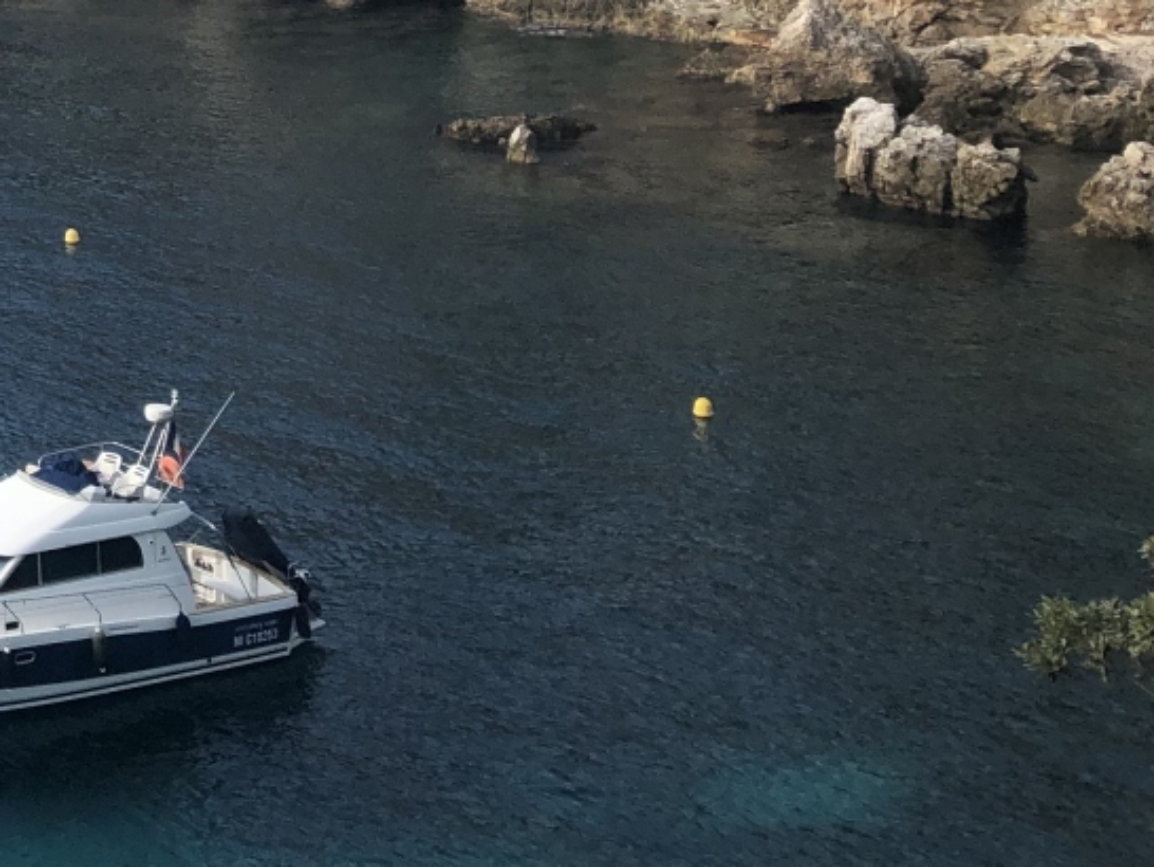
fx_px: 2735
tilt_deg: -3.3
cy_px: -203
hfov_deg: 21.7
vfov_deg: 17.1
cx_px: -313
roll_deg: +0.5
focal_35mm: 82
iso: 20
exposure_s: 1/1845
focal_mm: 3.99
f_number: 1.8
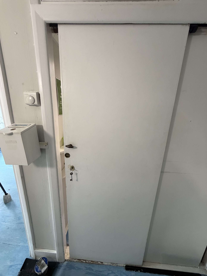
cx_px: 104
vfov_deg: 102.1
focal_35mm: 14
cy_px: 138
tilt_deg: -15.1
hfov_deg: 85.7
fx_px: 112
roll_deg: -1.1
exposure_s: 1/100
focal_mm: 2.22
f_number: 2.2
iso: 250
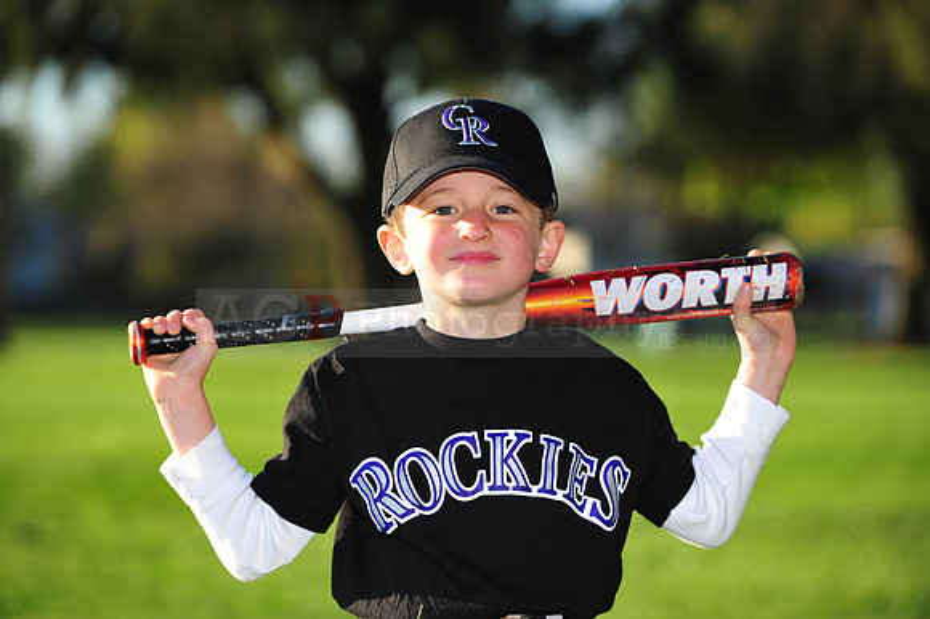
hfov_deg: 15.8
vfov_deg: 10.5
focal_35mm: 130
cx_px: 465
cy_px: 310
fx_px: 3356
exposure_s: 1/800
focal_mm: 130
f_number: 4.5
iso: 200
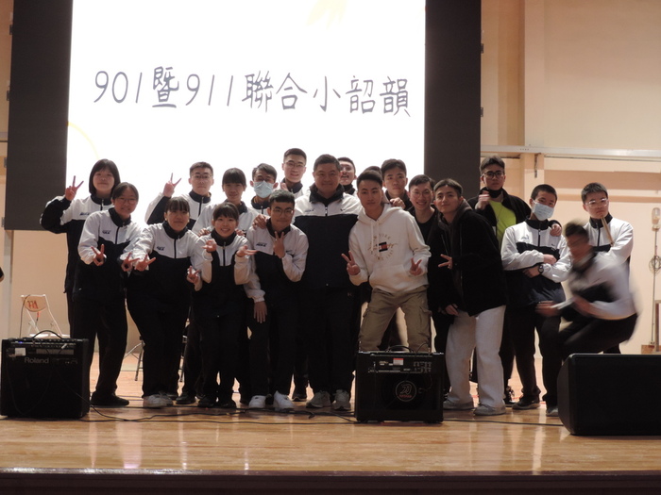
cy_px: 248
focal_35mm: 60
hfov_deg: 32.2
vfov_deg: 24.4
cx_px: 330
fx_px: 1146
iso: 400
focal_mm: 10.7
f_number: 3.7
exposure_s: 1/15
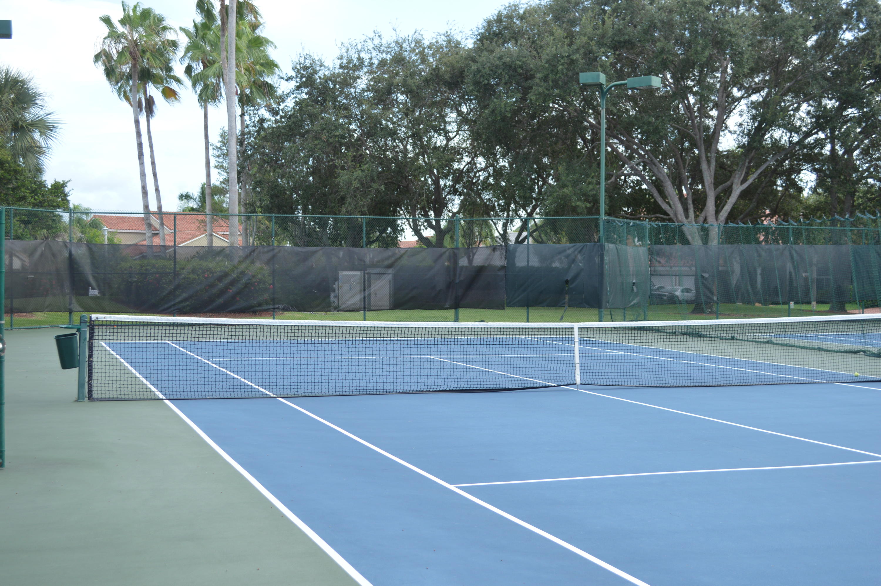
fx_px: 1173
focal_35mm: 48
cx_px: 440
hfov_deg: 41.1
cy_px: 293
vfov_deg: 28.0
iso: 140
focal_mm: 32
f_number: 5.6
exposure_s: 1/125
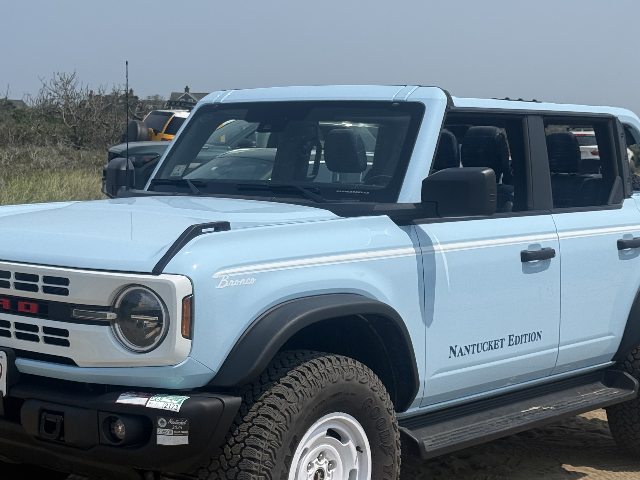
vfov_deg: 21.3
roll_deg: -1.8
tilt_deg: -5.8
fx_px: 1276
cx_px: 273
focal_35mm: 69
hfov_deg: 28.1
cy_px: 256
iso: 64
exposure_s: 1/8772
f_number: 1.78
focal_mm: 6.76
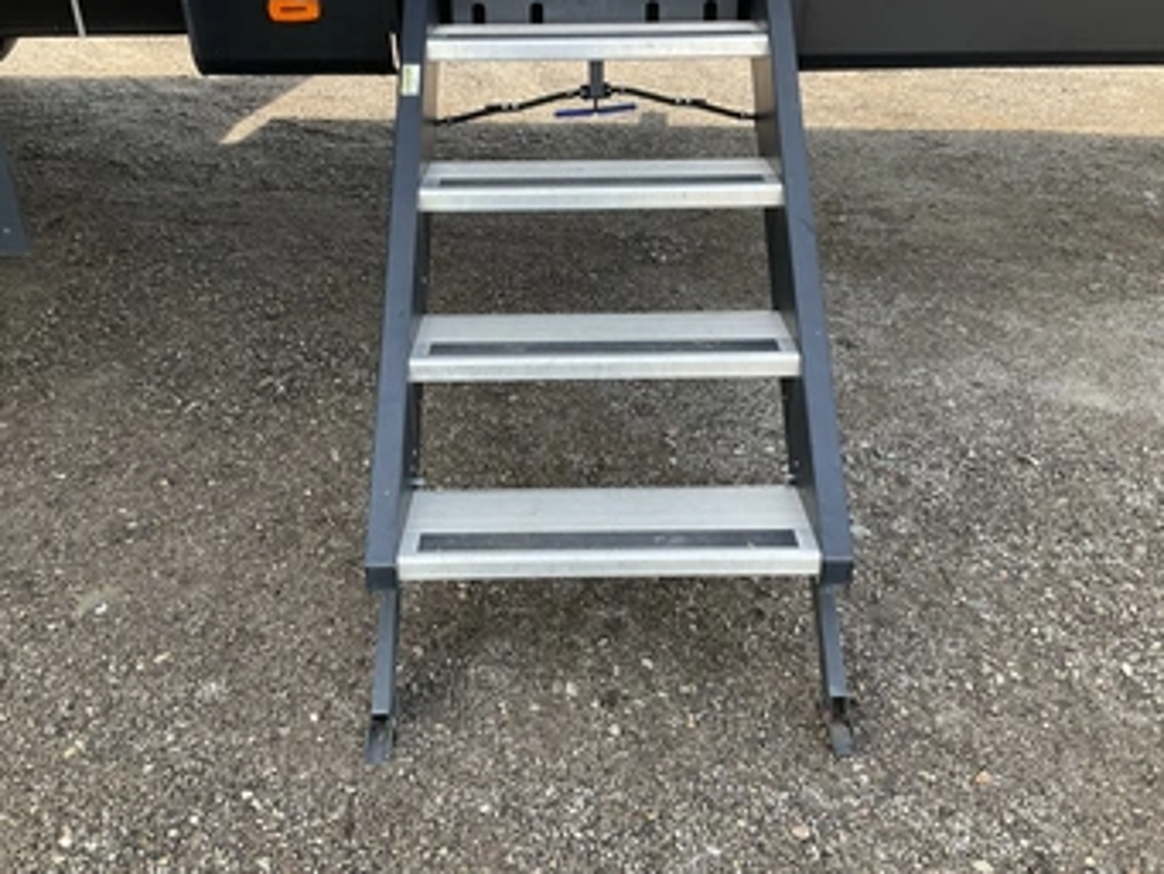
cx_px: 570
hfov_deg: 53.9
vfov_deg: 41.8
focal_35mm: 34
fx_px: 1144
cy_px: 396
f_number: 1.8
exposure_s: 1/171
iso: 20
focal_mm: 3
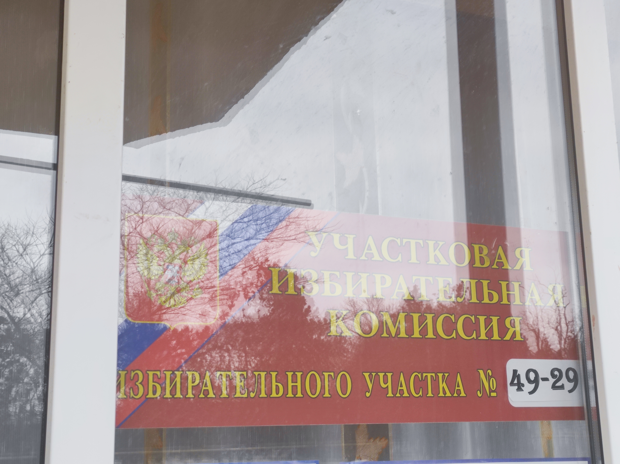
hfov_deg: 91.1
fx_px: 304
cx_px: 310
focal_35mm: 17
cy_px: 232
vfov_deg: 74.6
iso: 50
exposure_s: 1/113
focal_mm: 4.74
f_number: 1.79
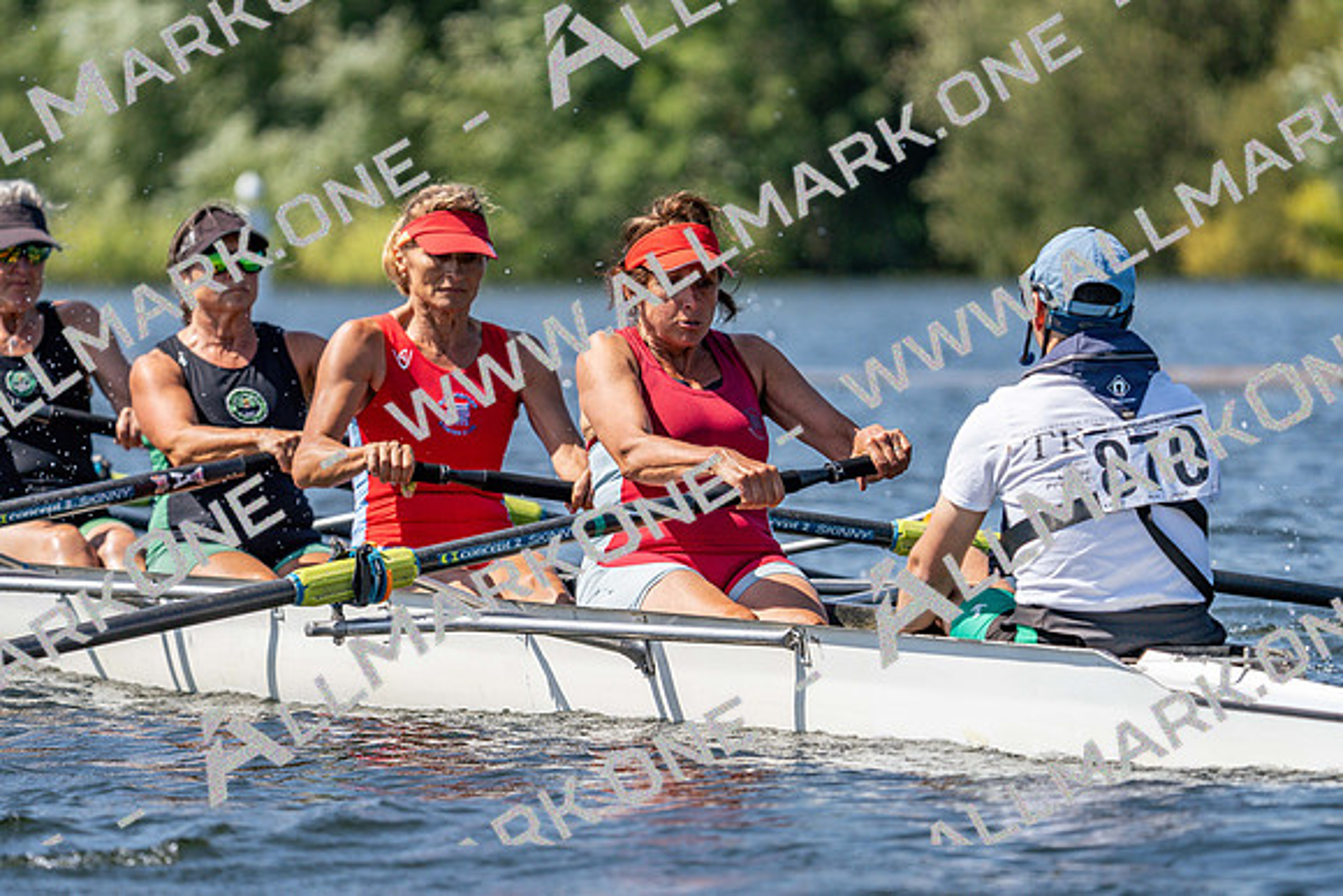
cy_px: 448
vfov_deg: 4.0
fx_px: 12836
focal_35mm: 344
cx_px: 672
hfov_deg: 6.0
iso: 320
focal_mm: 344
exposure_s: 1/2000
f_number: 6.3
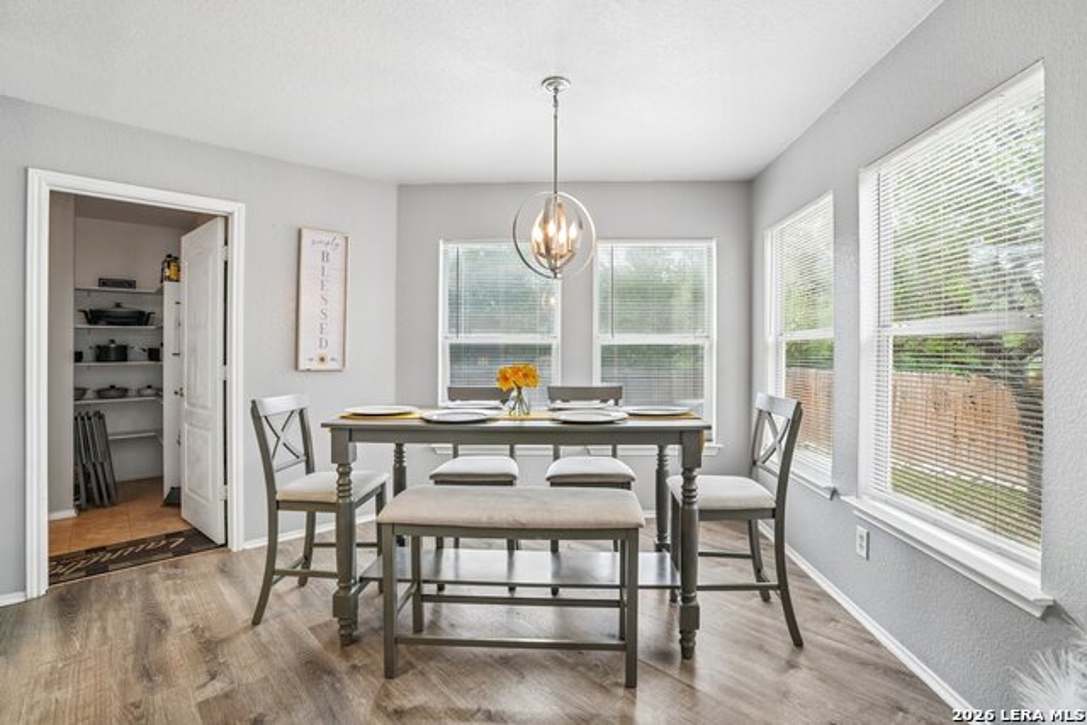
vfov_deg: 73.8
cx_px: 544
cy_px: 362
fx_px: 483
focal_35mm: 16
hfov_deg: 96.7
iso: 400
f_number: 8
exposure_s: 1/30
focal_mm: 16
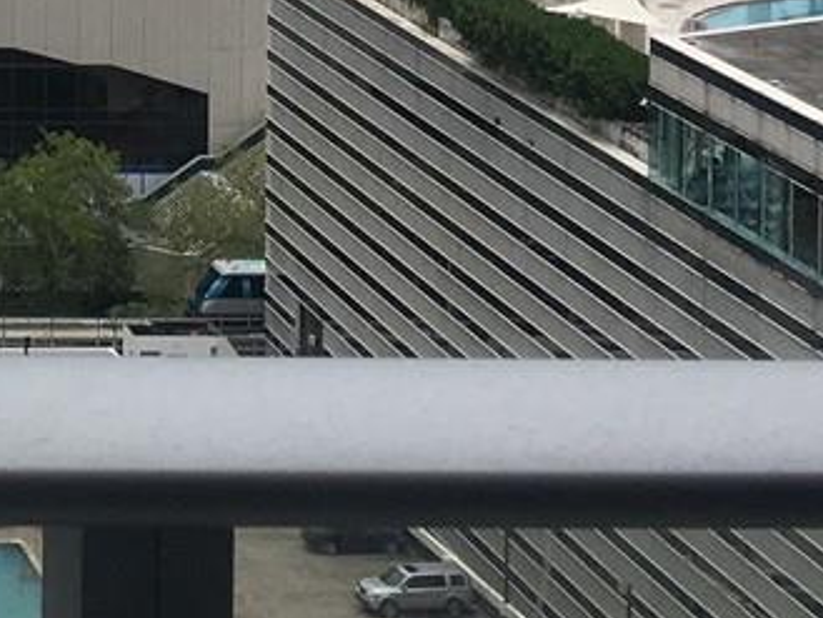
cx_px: -573
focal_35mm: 141
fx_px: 3354
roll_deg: -0.7
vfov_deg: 9.8
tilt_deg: +1.1
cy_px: -603
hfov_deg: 12.9
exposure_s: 1/2024
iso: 25
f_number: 2.2
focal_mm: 4.15
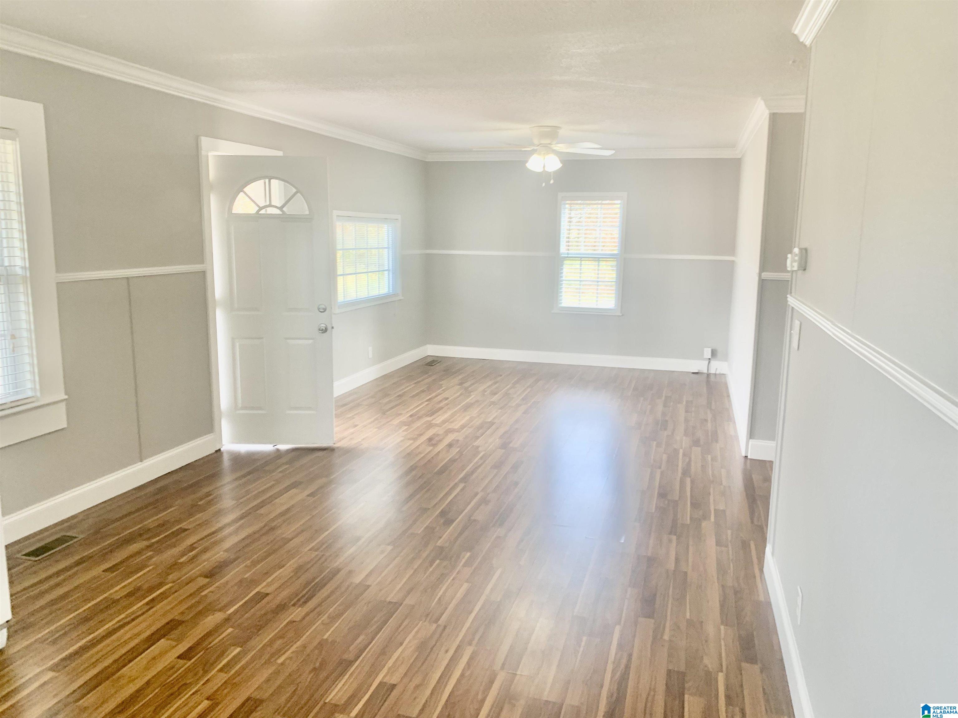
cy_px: 359
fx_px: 720
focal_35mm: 26
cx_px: 479
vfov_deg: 53.1
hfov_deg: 67.3
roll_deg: -0.9
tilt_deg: -9.1
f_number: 1.8
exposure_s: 1/81
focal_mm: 4.25
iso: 100
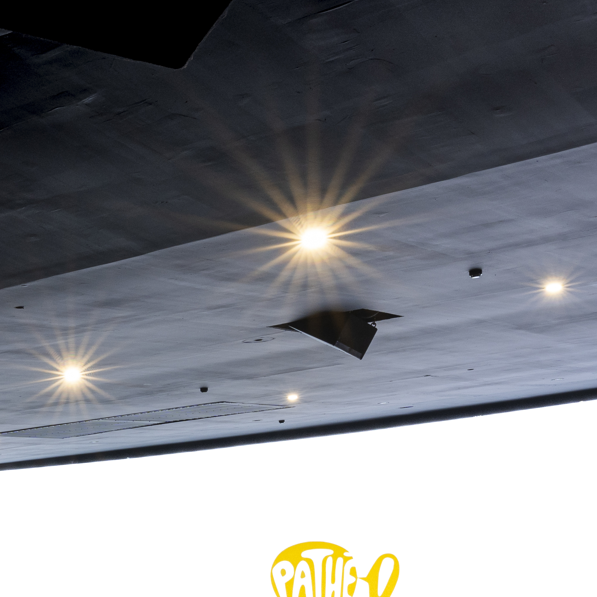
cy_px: 698
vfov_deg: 22.3
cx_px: -41
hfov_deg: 22.8
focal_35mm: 72
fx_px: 1405
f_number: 11
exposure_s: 15
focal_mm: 18
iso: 100
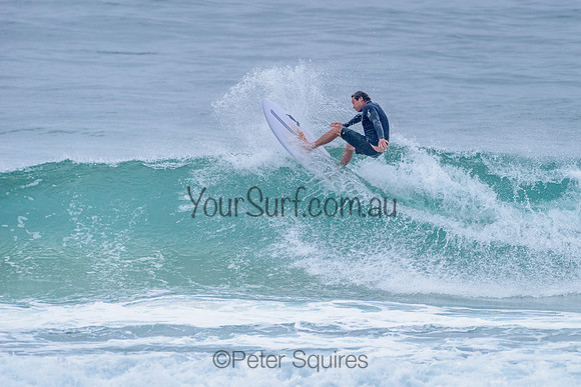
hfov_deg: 3.4
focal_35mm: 613
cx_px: 355
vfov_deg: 2.2
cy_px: 189
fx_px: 9893
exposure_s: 1/2000
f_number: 5.6
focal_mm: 500
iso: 2000
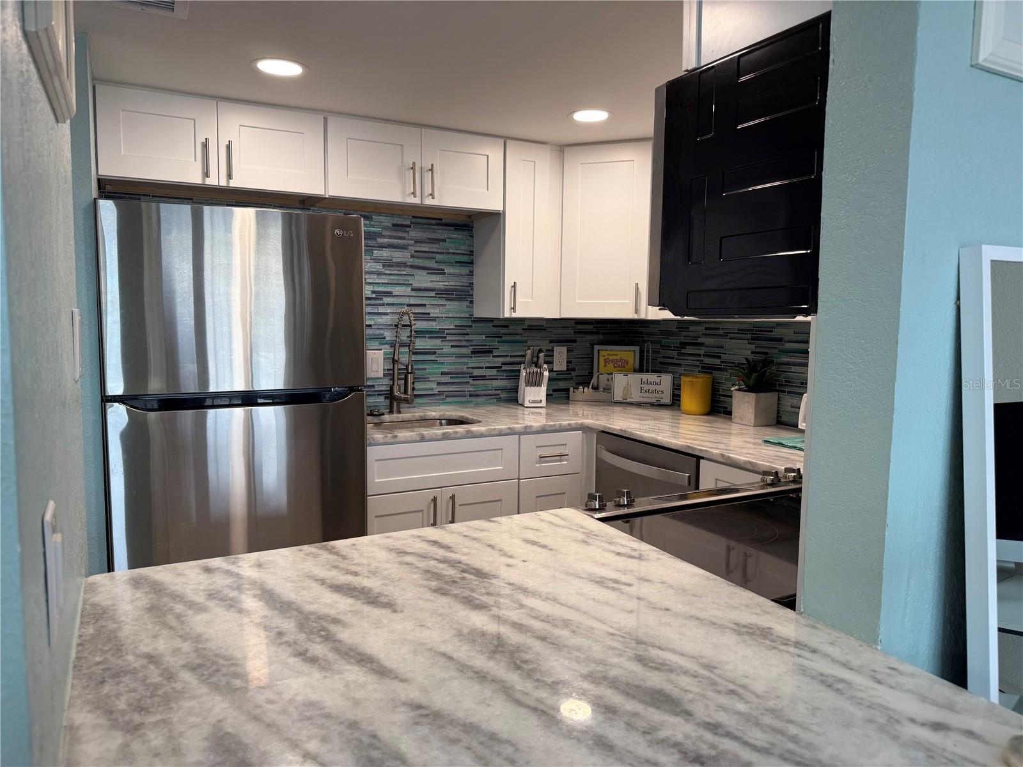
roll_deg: -0.3
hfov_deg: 71.6
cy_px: 384
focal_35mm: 24
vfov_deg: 56.8
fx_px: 709
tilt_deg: -5.2
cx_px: 512
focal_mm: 6.76
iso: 64
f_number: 1.78
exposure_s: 1/120
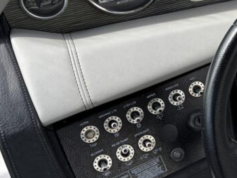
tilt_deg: -34.2
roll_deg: -0.4
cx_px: 334
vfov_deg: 19.3
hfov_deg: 22.1
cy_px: 47
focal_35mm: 76
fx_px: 521
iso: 50
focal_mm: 5.96
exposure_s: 1/731
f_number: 1.6
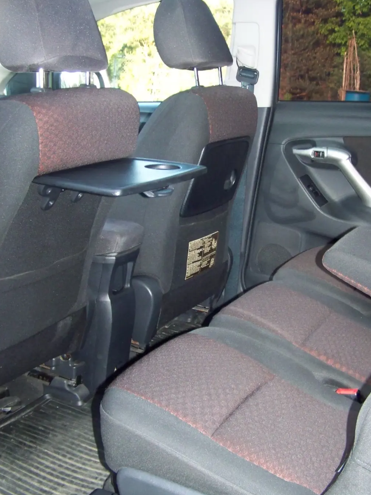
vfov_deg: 39.6
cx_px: 212
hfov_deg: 30.2
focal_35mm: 48
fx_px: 686
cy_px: 234
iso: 200
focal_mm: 6.3
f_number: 2.8
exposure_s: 1/30
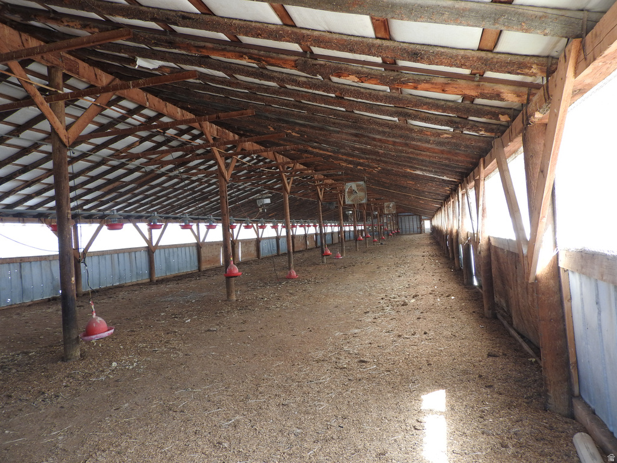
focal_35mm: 24
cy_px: 232
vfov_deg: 56.8
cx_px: 308
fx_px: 428
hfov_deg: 71.6
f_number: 3.3
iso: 100
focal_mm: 4.3
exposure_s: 1/30
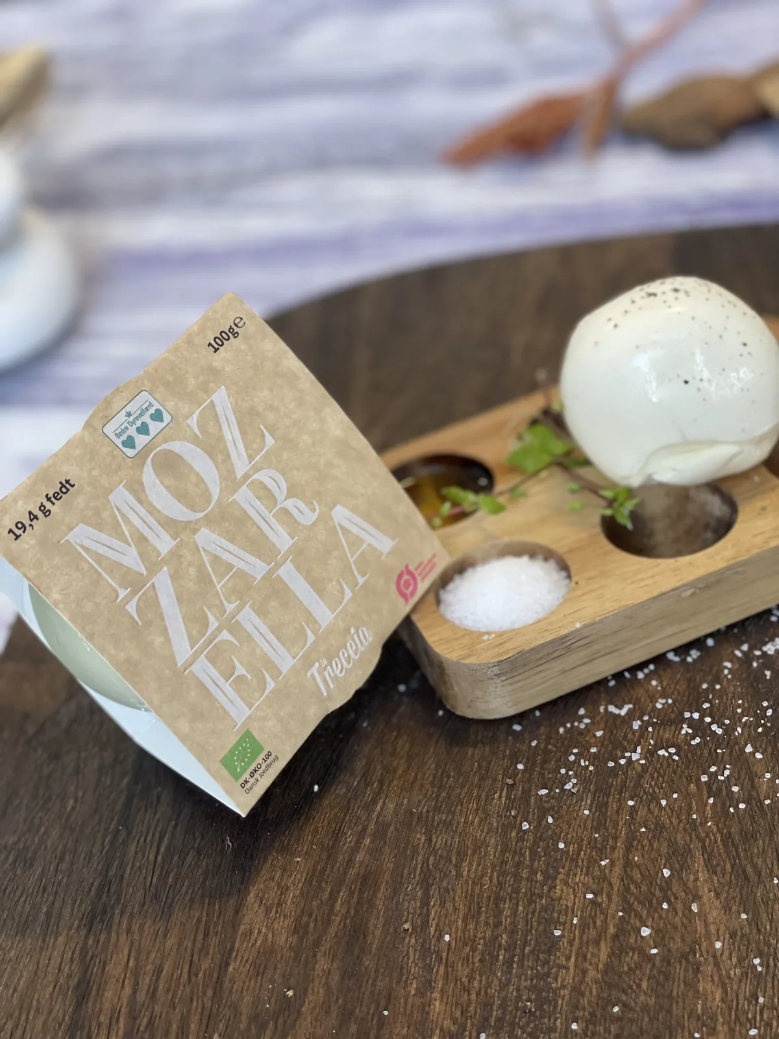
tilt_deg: -36.1
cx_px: 390
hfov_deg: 28.0
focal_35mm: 52
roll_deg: +14.6
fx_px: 1560
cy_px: 520
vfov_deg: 36.8
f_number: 2
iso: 160
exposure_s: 1/100
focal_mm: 6
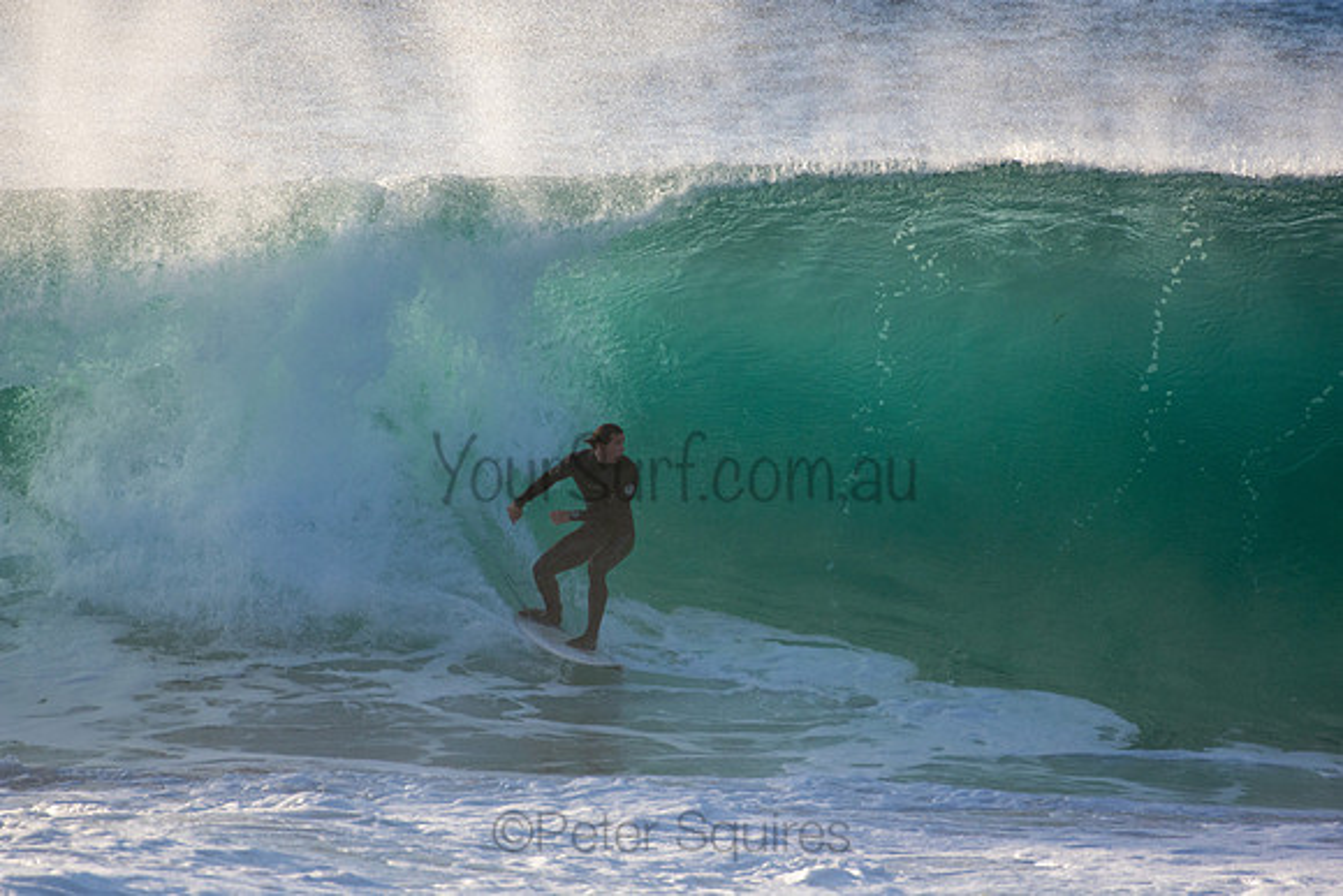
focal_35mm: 750
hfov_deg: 2.7
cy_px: 448
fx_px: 27984
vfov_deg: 1.8
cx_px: 672
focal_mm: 500
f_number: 5.6
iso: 360
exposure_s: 1/2000
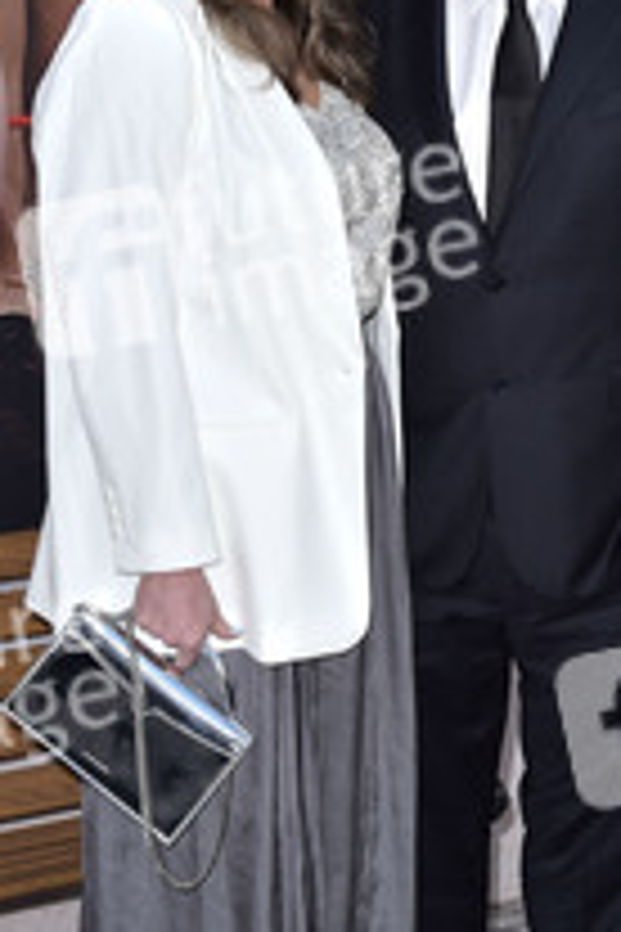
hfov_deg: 12.7
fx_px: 2794
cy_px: 477
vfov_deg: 18.9
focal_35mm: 108
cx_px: 380
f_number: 6.3
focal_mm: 56
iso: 400
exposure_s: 1/250
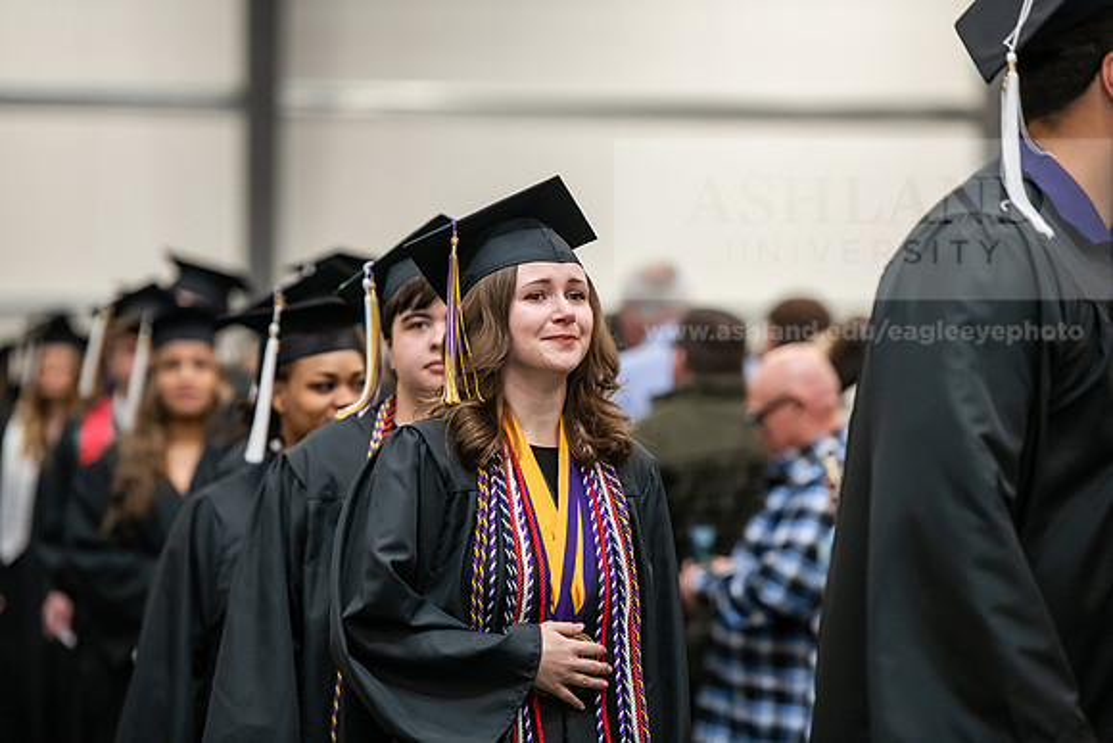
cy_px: 372
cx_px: 556
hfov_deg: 12.1
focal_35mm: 170
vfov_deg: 8.1
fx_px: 5257
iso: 2500
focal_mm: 170
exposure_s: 1/200
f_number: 3.2
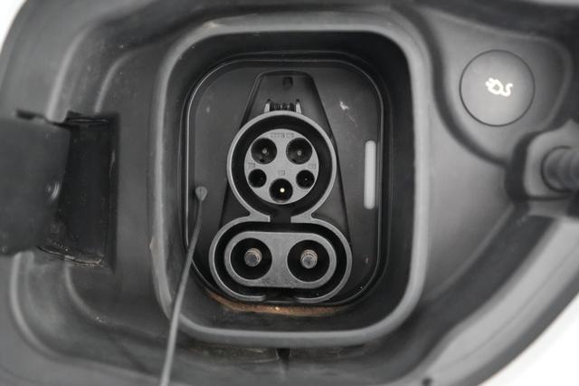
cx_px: 290
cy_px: 193
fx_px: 450
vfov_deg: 46.4
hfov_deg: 65.5
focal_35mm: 28
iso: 12800
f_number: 2.8
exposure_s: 1/125
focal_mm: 28
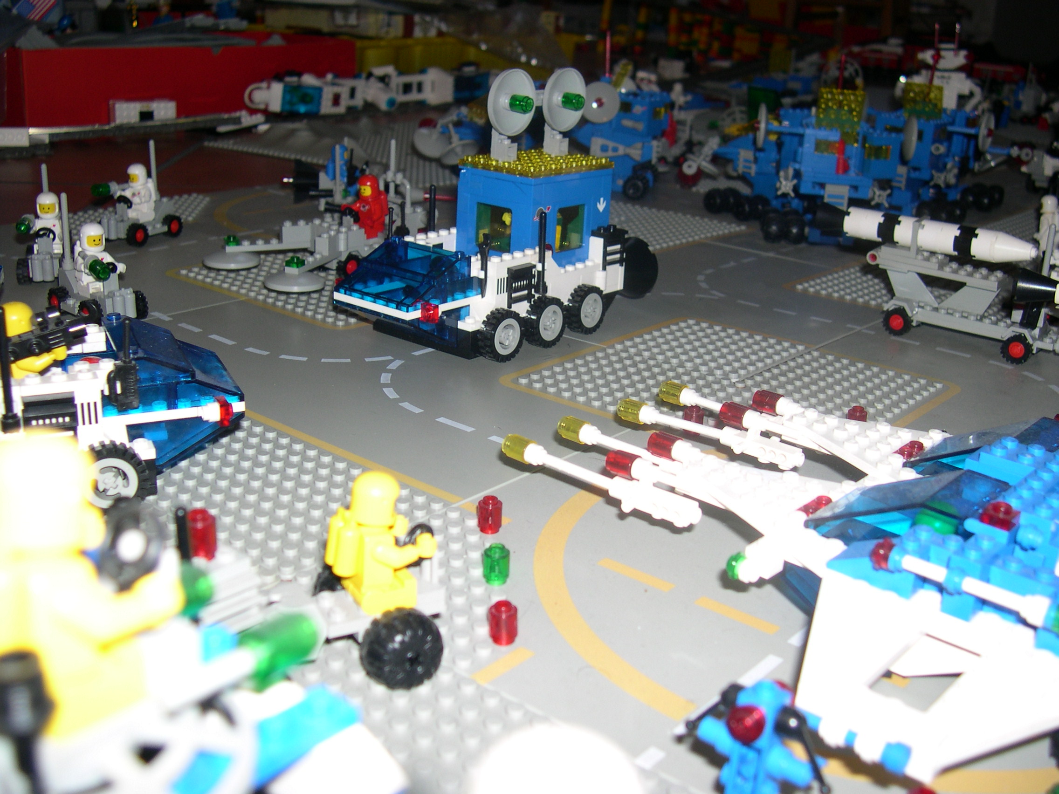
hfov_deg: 49.0
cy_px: 397
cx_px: 530
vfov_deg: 37.7
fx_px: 1163
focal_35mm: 38
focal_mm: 8
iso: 100
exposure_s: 1/60
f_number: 2.8
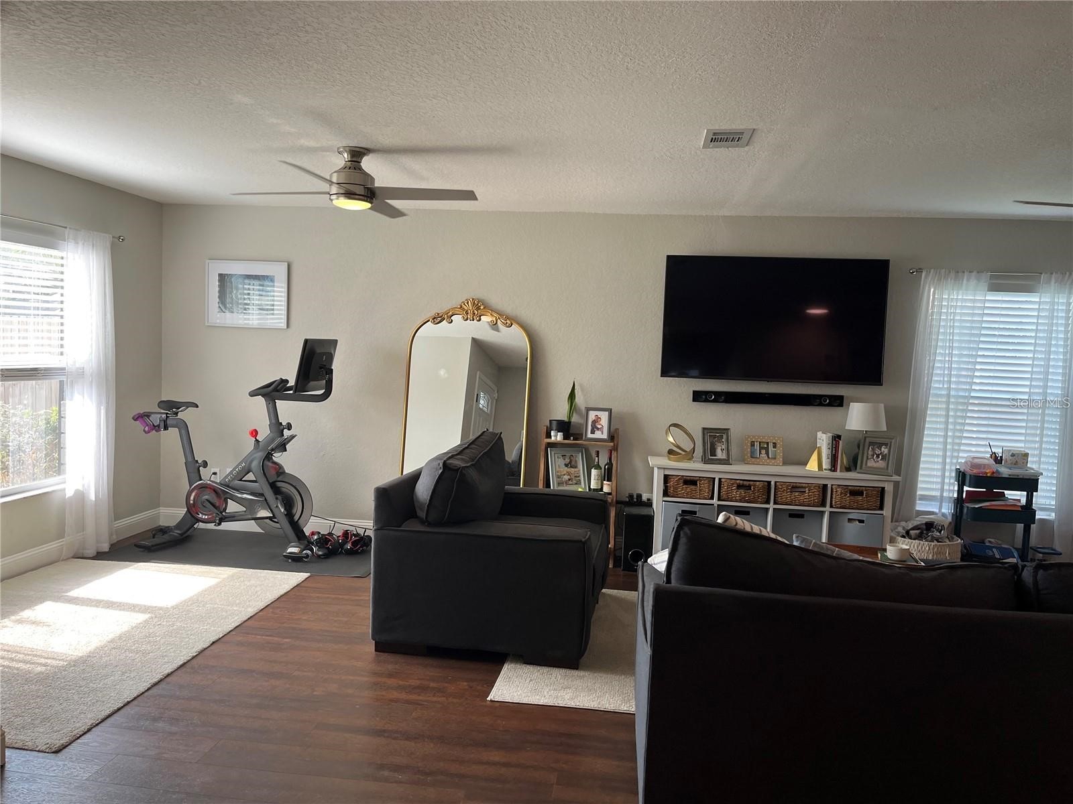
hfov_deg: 67.3
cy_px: 402
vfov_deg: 53.1
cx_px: 536
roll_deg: -1.8
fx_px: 806
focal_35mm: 26
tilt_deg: -4.2
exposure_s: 1/120
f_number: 1.6
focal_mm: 5.1
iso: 80
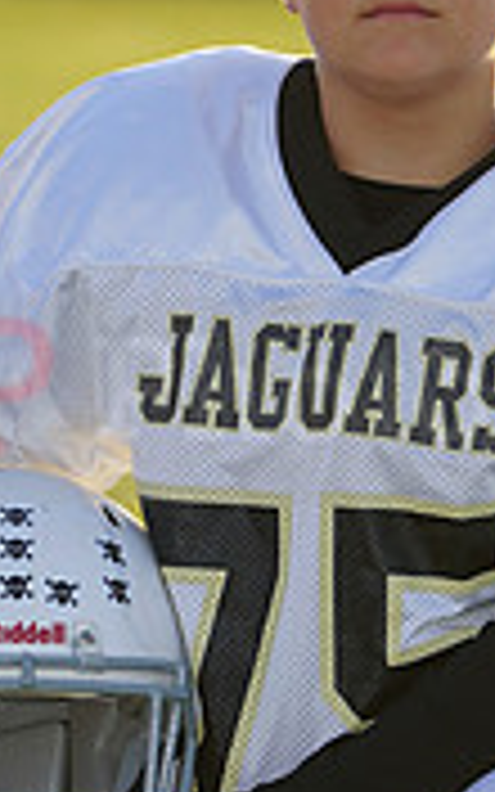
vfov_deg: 3.2
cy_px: 360
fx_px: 14332
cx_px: 423
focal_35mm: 664
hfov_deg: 2.0
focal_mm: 198
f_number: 5.6
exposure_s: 1/250
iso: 100
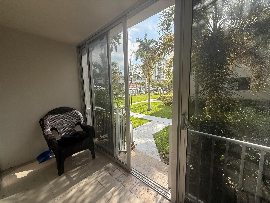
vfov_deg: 85.7
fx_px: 109
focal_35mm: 14
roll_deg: +1.1
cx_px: 135
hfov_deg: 102.1
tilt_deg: -6.4
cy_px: 102
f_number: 2.2
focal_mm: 2.22
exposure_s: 1/770
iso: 50
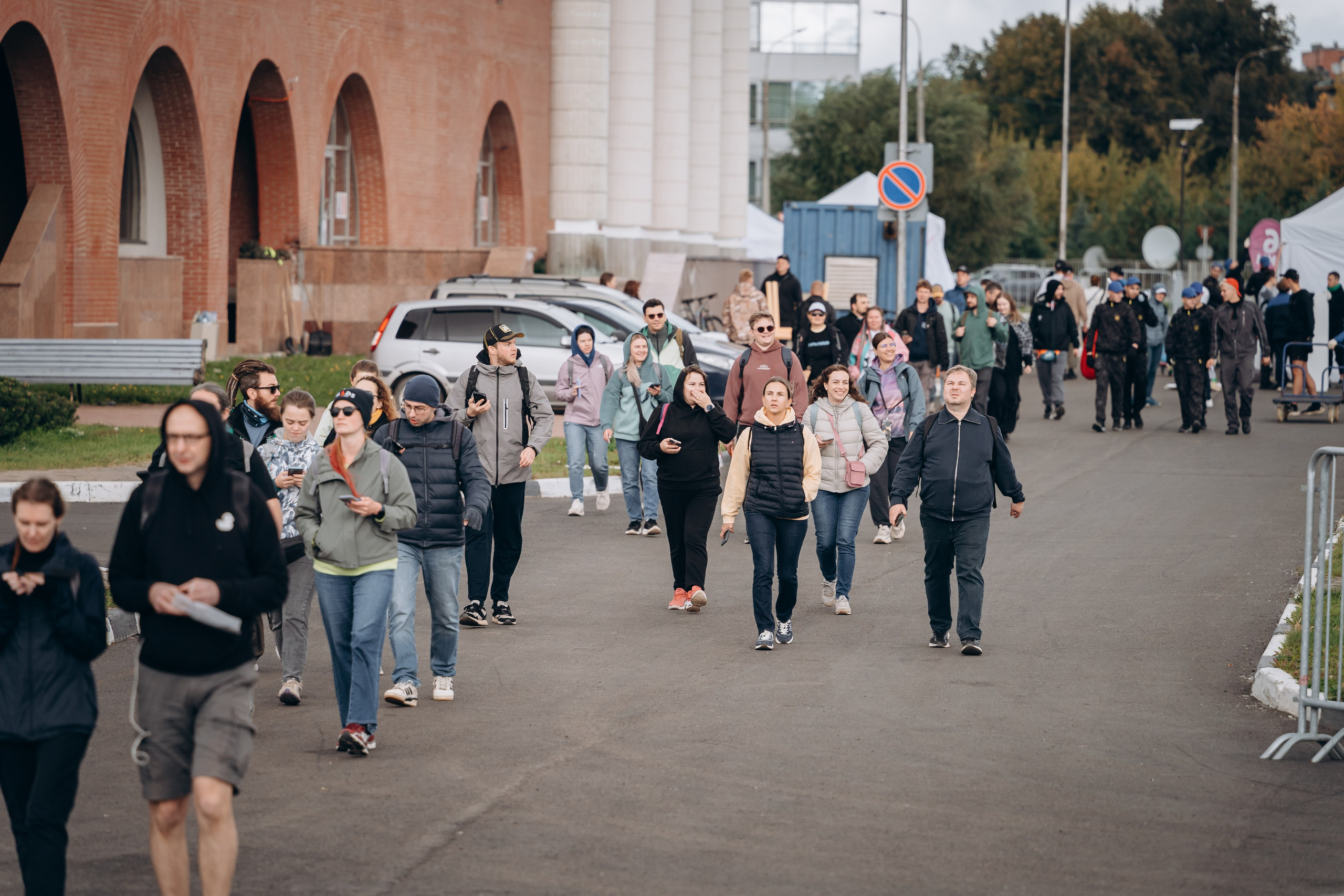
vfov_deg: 7.6
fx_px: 6720
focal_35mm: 180
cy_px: 448
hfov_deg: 11.4
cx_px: 672
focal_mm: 180
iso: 400
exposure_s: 1/1000
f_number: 4
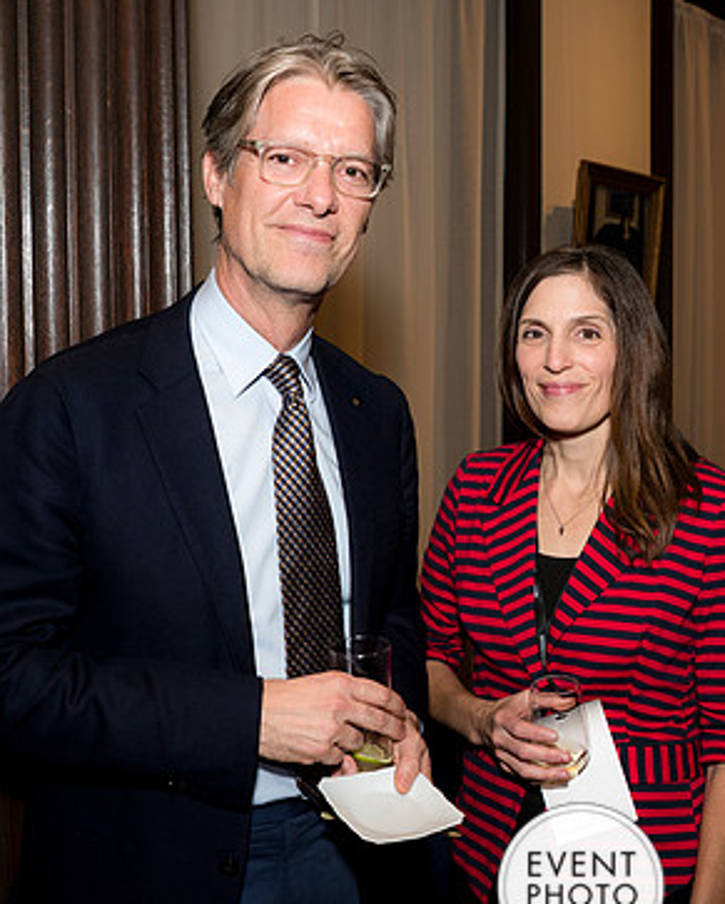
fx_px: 1232
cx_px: 496
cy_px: 480
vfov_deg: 40.3
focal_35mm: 46
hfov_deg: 32.5
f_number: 5
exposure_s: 1/125
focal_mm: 26
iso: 800
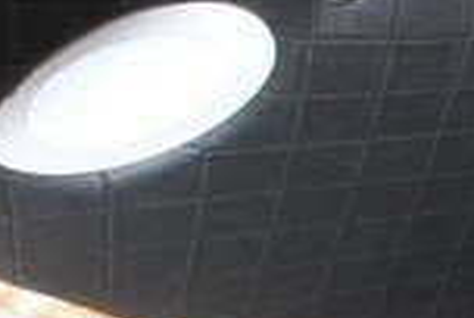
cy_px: 455
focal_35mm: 156
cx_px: 1017
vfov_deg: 8.7
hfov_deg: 11.5
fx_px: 2058
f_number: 13
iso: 800
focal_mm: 24
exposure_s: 1/160
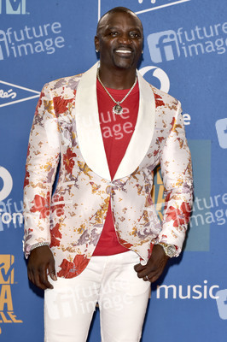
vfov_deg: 15.2
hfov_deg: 10.1
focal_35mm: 135
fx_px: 1279
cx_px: 114
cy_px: 171
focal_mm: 135
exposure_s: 1/250
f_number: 6.3
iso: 1600
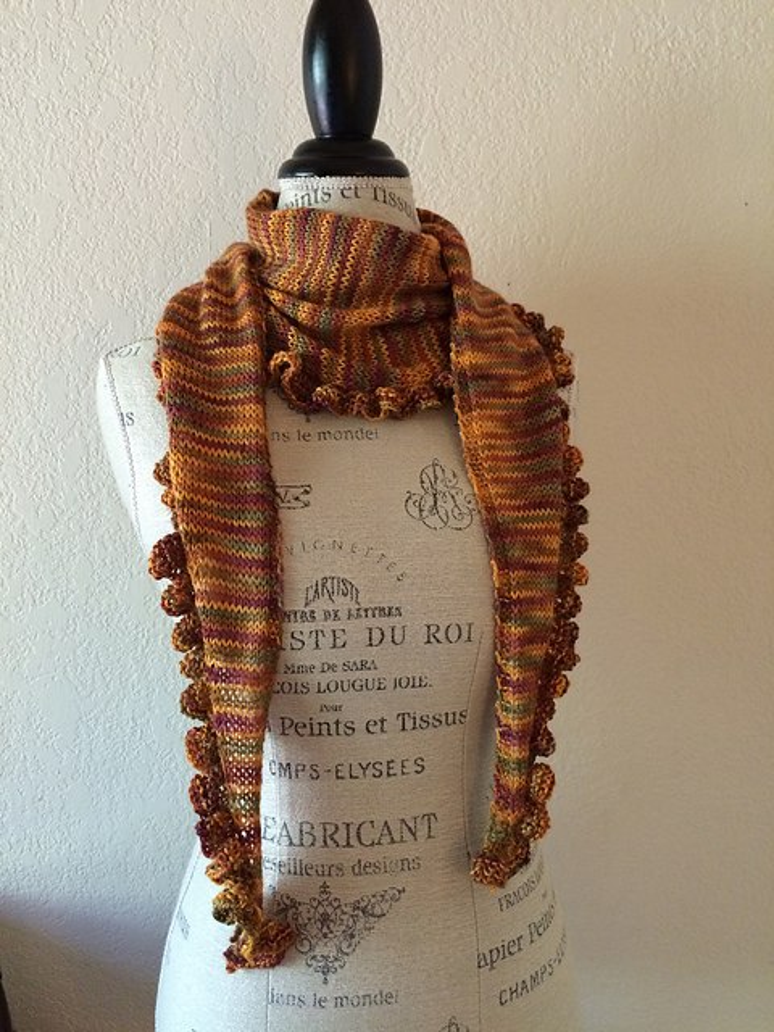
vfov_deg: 61.7
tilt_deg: -8.0
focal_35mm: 29
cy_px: 516
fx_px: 865
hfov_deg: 48.2
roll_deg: +1.5
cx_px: 387
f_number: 2.2
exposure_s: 1/30
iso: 250
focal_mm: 4.15
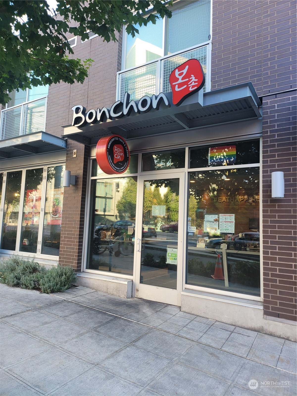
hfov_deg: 53.1
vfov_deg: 67.3
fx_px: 297
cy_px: 198
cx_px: 148
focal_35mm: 26
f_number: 1.8
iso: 50
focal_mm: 5
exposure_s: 1/120
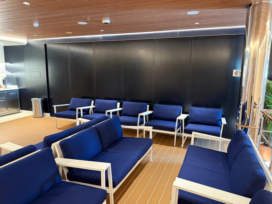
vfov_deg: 56.8
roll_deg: +0.3
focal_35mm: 24
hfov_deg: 71.6
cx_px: 136
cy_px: 102
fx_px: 189
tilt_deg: -9.4
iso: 640
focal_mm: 6.76
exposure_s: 1/50
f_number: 1.78
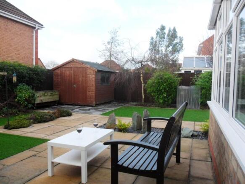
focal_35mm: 27
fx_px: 191
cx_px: 122
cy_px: 92
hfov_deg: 65.3
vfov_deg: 51.3
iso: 80
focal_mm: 4.9
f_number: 3.5
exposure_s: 1/90
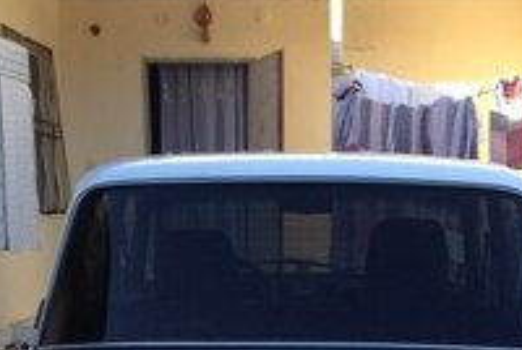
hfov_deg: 23.9
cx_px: 290
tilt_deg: -11.6
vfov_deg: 14.9
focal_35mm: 85
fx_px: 1234
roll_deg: +1.9
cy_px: 541
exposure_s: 1/237
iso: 50
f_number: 2.4
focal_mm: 4.12
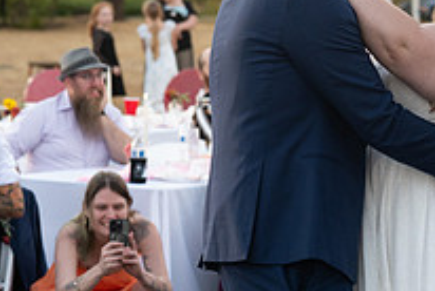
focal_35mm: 194
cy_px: 128
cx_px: 395
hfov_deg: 10.5
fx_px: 2347
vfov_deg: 7.1
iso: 1600
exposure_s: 1/500
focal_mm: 69
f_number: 4
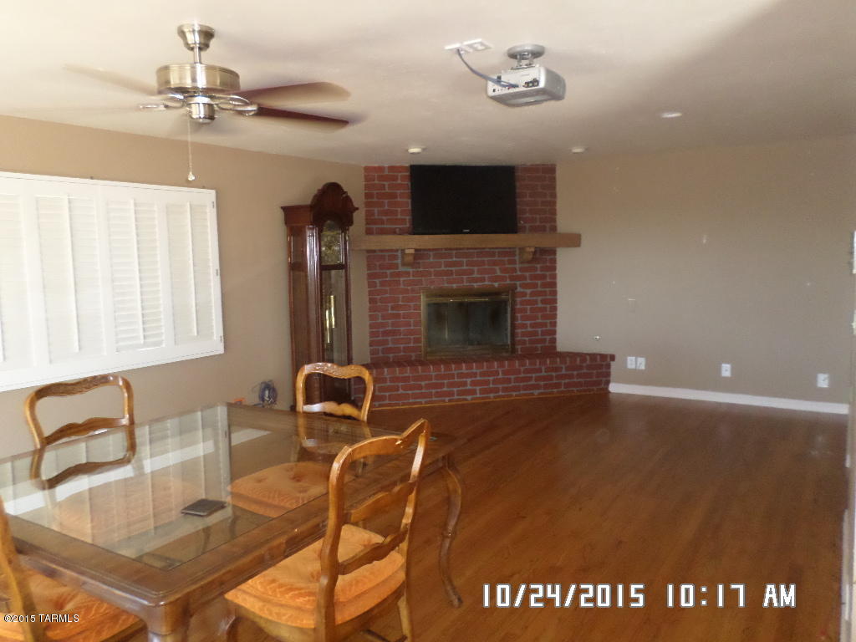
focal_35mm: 25
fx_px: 618
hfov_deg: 69.4
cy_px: 321
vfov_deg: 54.9
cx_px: 428
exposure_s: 1/30
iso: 320
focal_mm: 4.5
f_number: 2.5
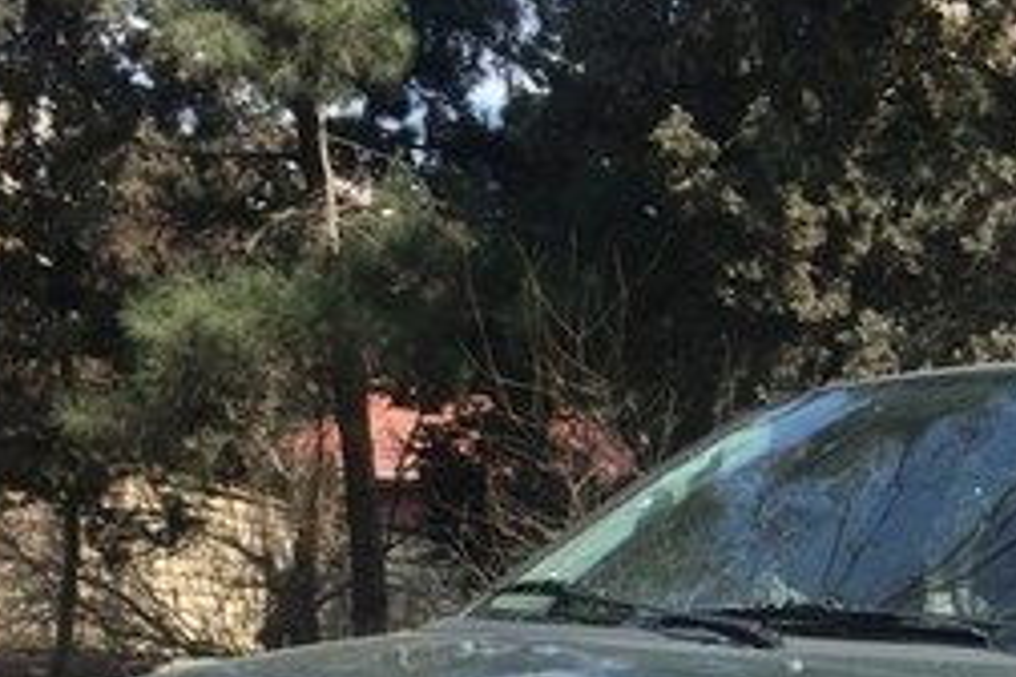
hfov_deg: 25.0
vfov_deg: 16.3
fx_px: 2229
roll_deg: -3.2
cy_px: 885
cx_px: 883
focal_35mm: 79
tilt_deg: -2.9
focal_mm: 4.15
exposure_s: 1/1140
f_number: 2.2
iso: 32
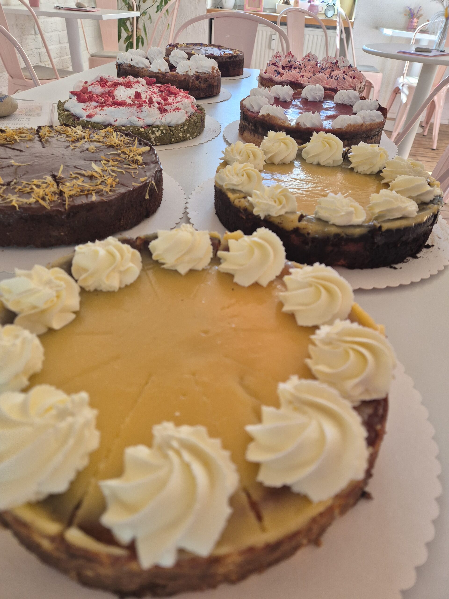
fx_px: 398
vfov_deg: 73.9
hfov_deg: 58.9
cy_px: 300
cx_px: 224
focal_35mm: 23
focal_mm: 5.4
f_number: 1.8
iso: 125
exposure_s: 1/180
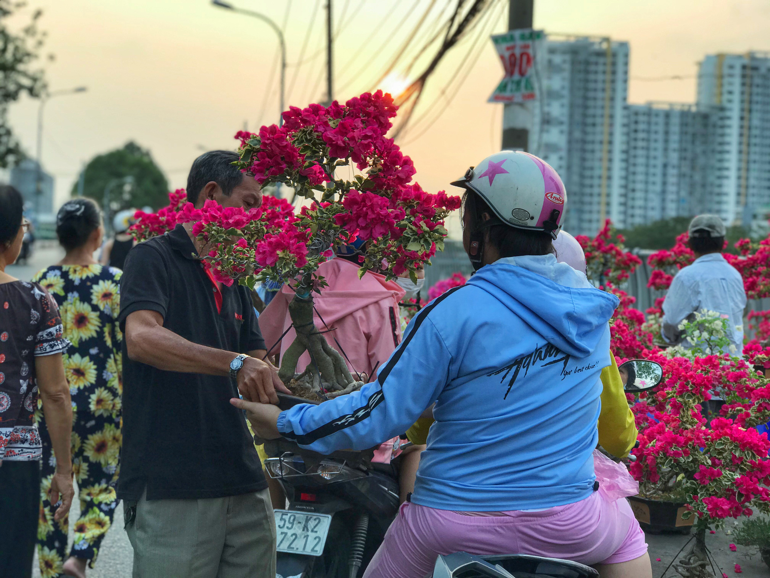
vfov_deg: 25.7
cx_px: 385
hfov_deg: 33.8
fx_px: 1268
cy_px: 289
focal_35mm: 57
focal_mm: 6.6
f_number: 2.8
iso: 20
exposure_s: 1/162
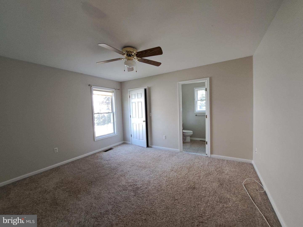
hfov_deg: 106.2
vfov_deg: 89.9
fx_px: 114
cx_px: 152
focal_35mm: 13
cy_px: 114
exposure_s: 1/40
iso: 80
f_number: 2.2
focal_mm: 1.74
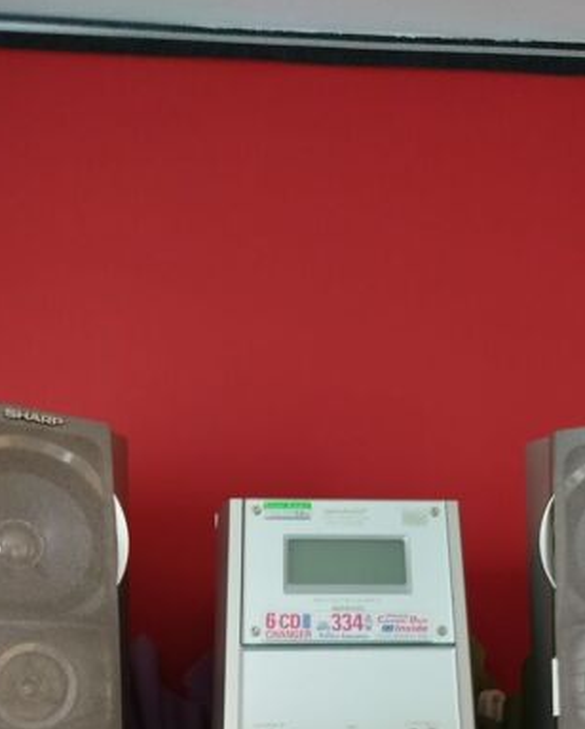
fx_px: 843
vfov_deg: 44.8
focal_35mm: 39
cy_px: 568
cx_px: 344
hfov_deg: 38.2
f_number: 1.7
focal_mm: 5.31
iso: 800
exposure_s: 1/17
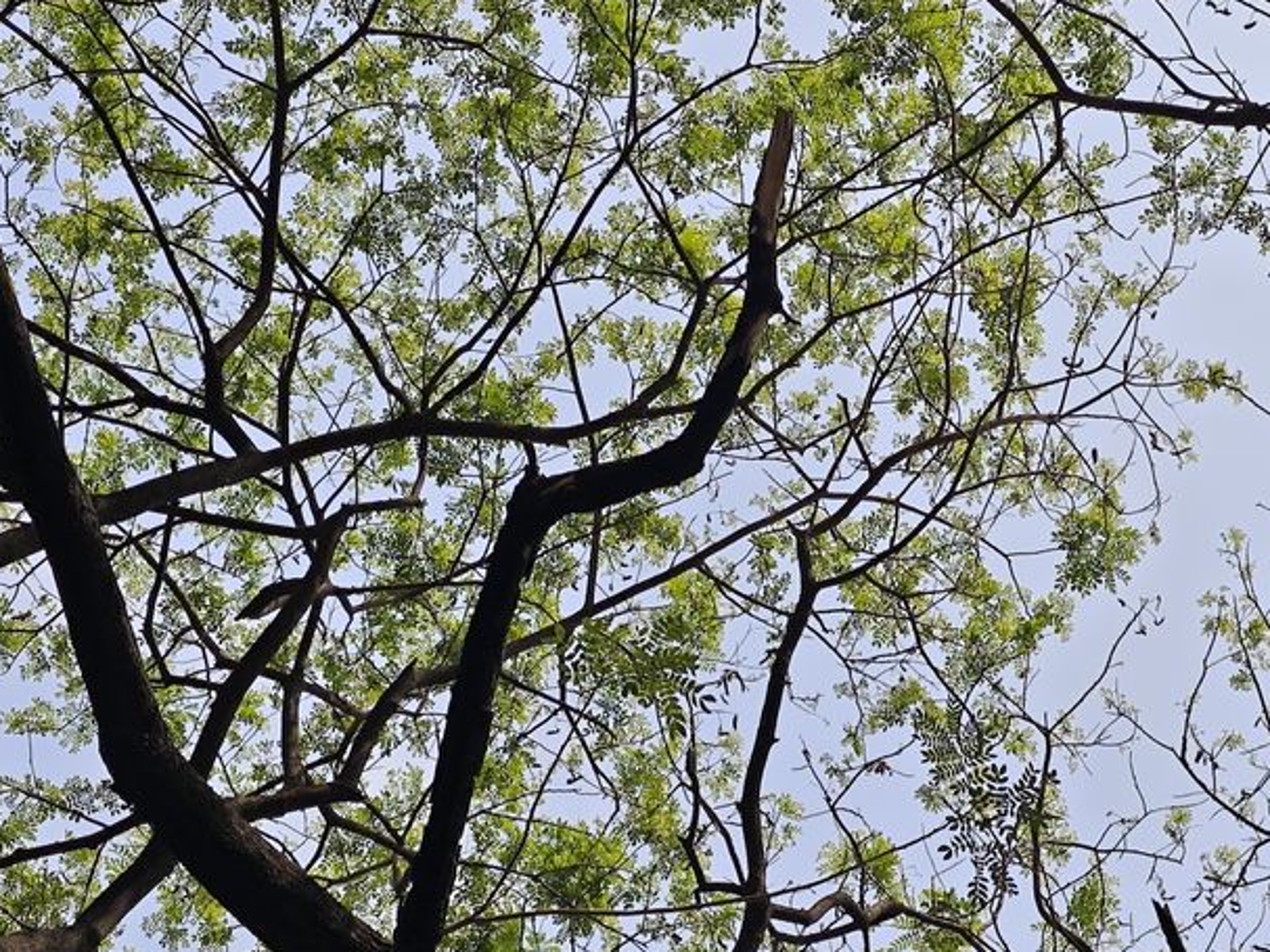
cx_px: 852
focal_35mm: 91
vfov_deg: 16.2
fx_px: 3338
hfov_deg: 21.5
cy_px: 425
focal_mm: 6.55
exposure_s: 1/4435
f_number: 1.6
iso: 50
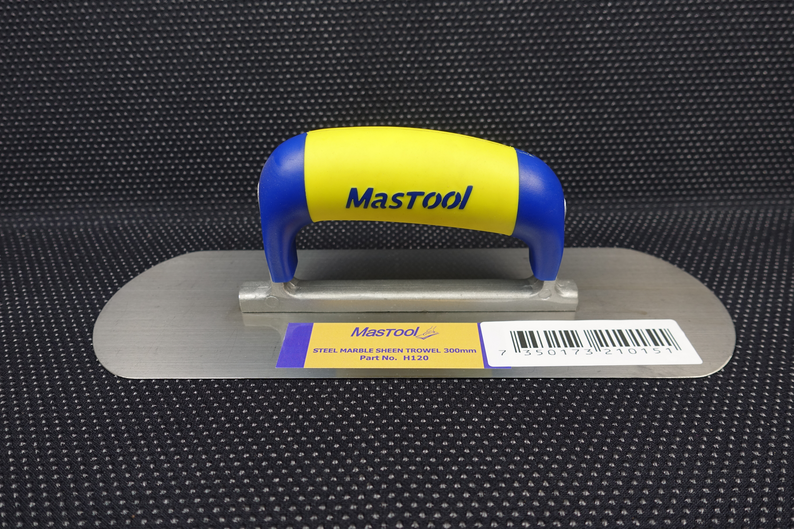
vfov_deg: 53.1
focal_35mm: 24
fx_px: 529
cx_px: 397
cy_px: 264
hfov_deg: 73.7
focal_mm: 8.8
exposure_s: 1/50
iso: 125
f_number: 2.8
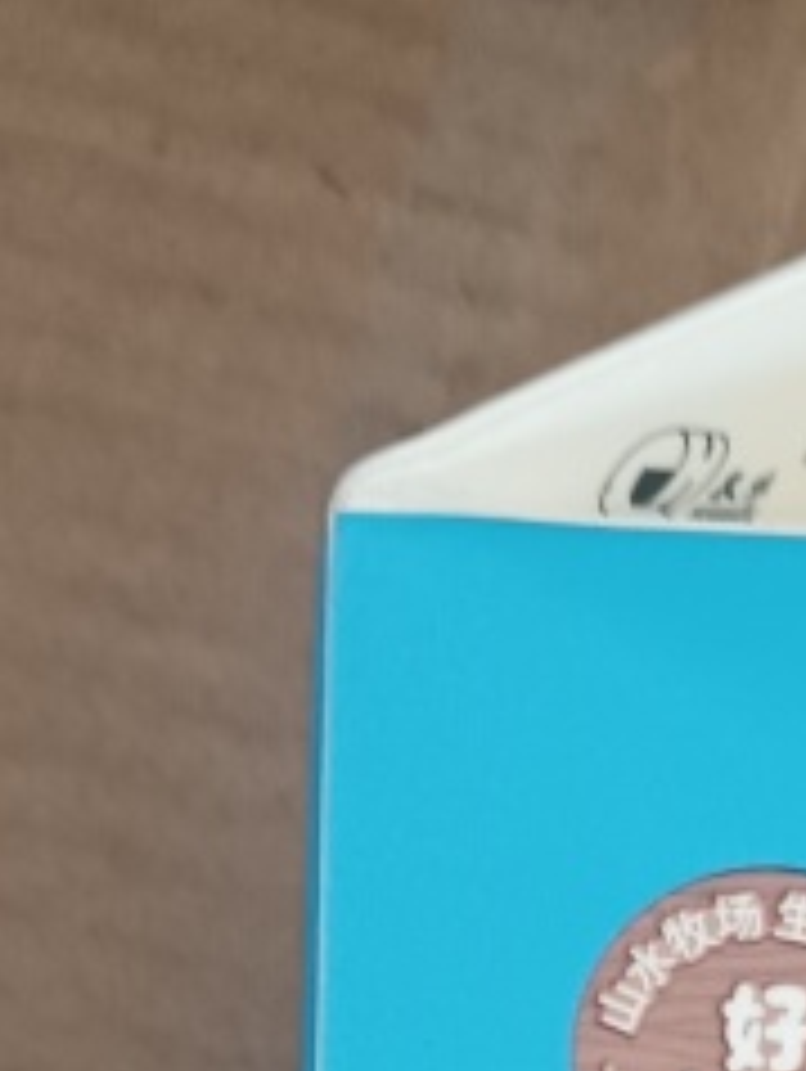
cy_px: 2104
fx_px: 3750
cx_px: 1144
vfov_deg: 13.9
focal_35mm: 121
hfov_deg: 11.8
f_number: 1.8
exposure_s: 1/33.3
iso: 251
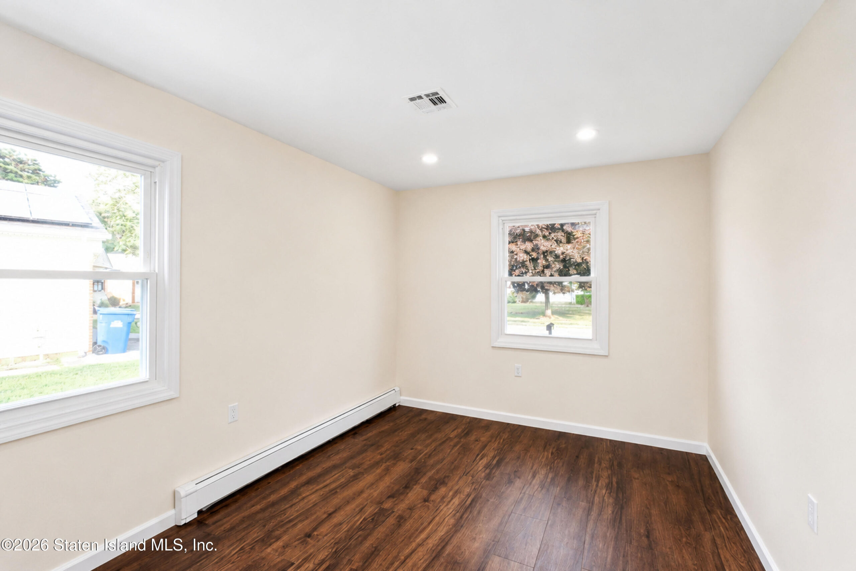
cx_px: 428
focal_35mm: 15
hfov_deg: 100.4
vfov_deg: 77.3
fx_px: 357
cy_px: 286
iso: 1250
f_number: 10
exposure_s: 1/60
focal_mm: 10
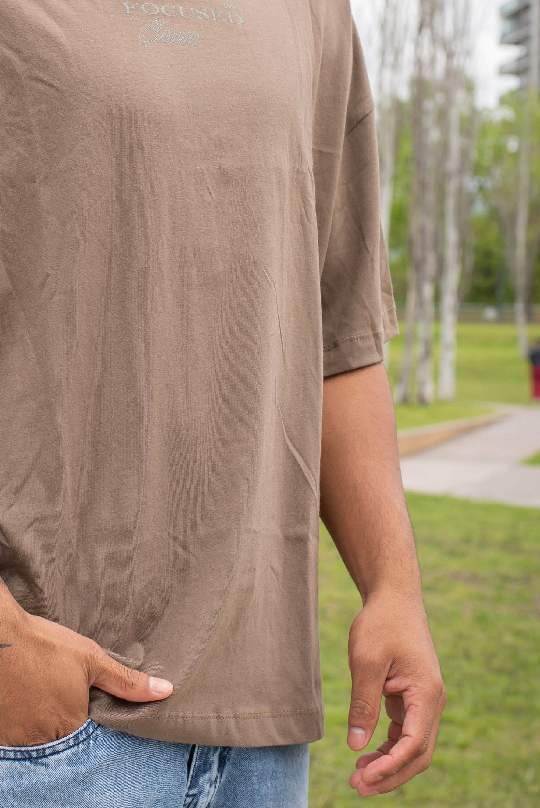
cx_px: 106
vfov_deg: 20.2
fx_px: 2248
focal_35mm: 100
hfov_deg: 13.6
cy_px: 190
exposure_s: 1/100
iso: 100
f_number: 6.3
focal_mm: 50
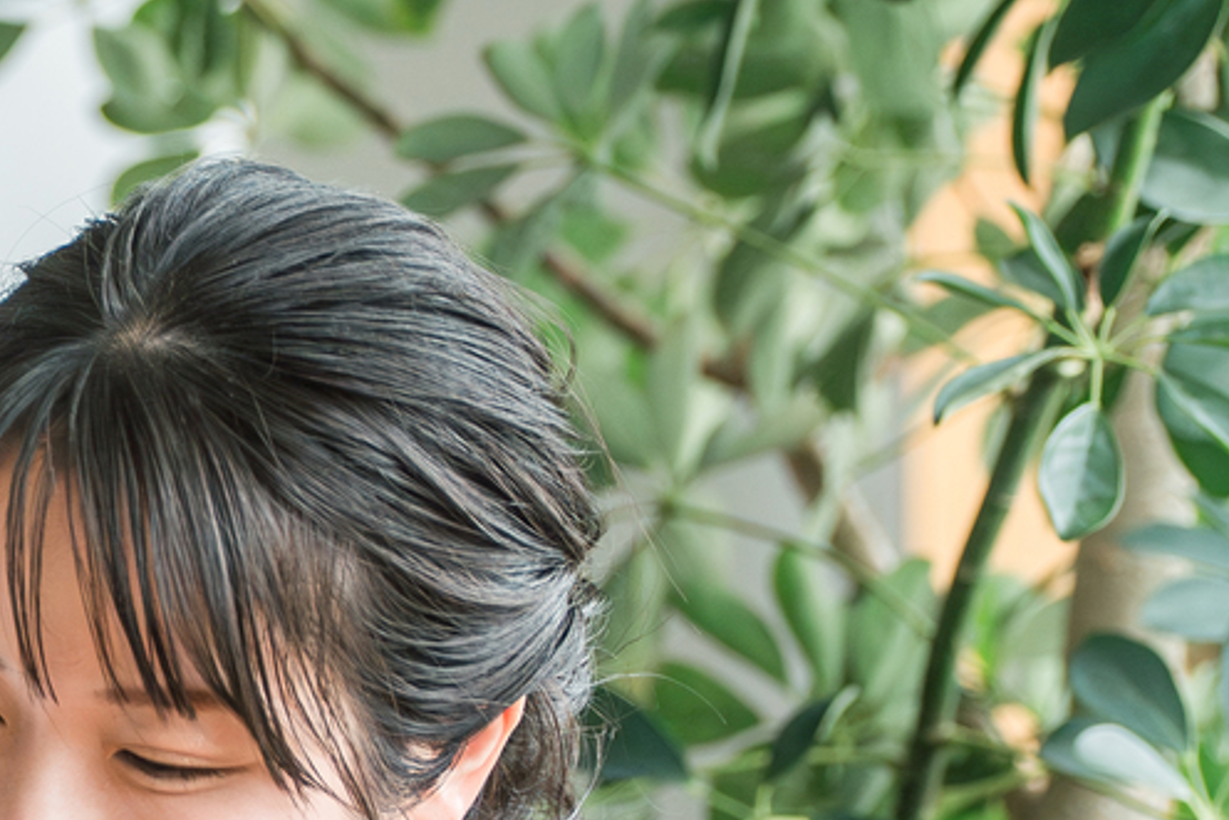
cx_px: -932
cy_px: 908
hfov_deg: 5.5
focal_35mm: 371
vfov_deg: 3.7
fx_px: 12668
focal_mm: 92
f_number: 2.8
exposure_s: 1/200
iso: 250
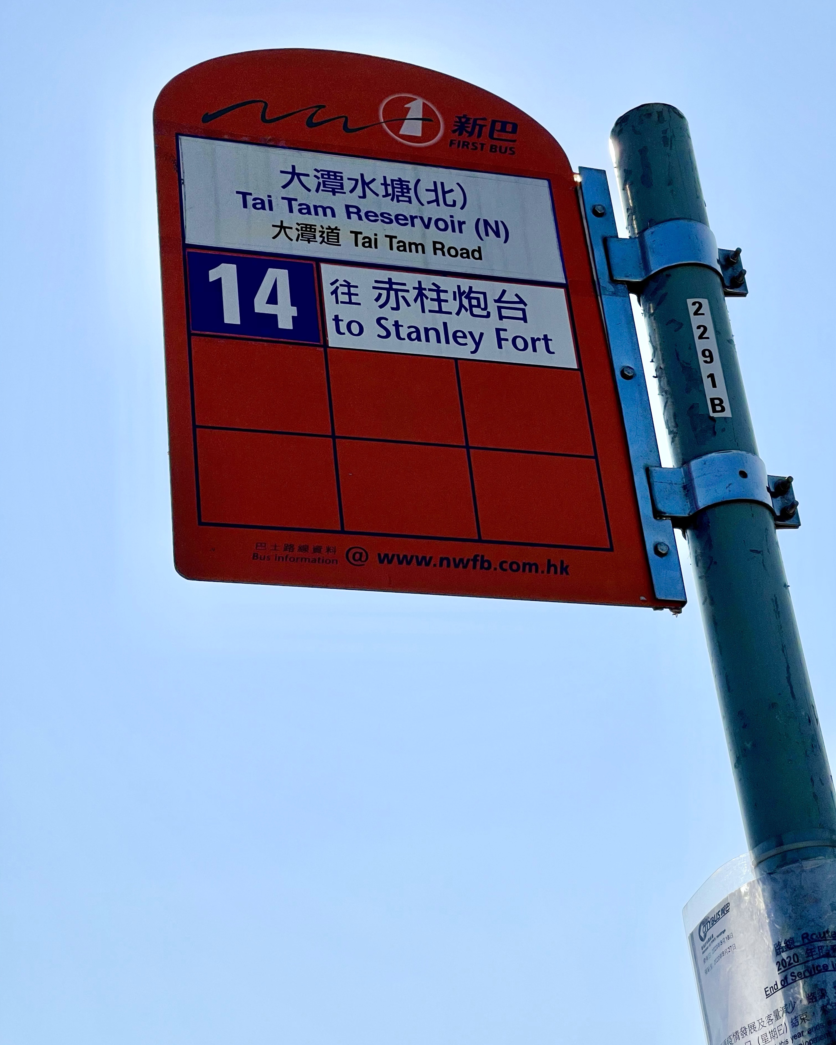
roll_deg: +4.9
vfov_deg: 28.3
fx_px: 2072
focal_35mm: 67
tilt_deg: +31.3
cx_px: 419
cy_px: 541
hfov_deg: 22.8
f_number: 2.2
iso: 20
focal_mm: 7.5
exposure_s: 1/5000
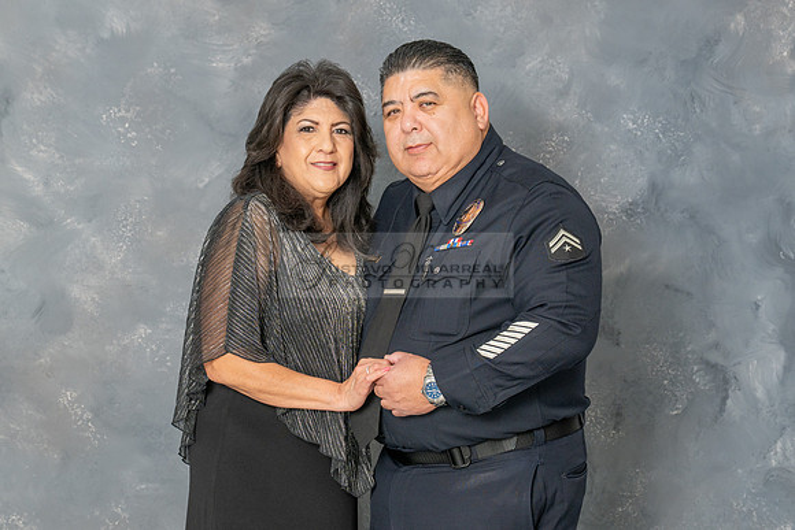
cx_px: 383
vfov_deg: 16.8
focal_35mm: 81
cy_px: 295
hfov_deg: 25.0
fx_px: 1794
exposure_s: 1/200
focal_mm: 59
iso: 200
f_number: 5.6
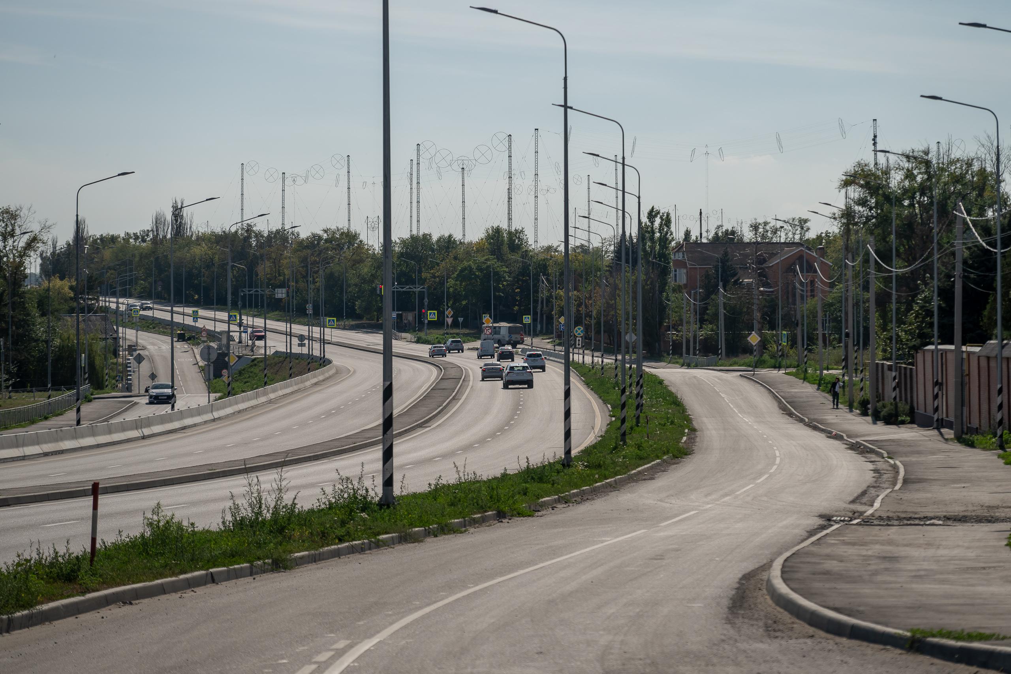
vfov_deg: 13.0
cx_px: 542
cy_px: 337
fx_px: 2968
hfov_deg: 19.3
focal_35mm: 106
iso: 80
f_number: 4
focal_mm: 98
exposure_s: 1/3200
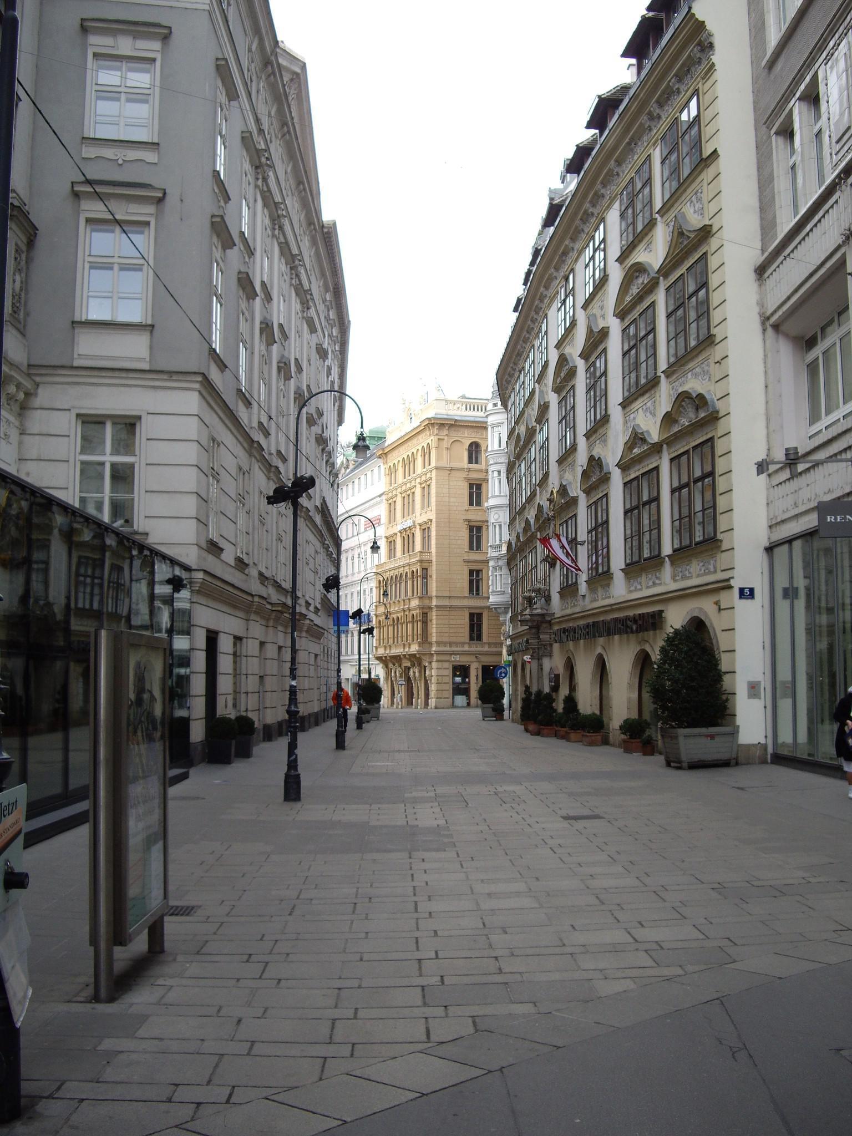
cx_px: 426
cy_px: 568
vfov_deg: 49.0
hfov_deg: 37.7
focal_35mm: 38
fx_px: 1247
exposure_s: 1/160
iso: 100
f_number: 2.8
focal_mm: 7.9
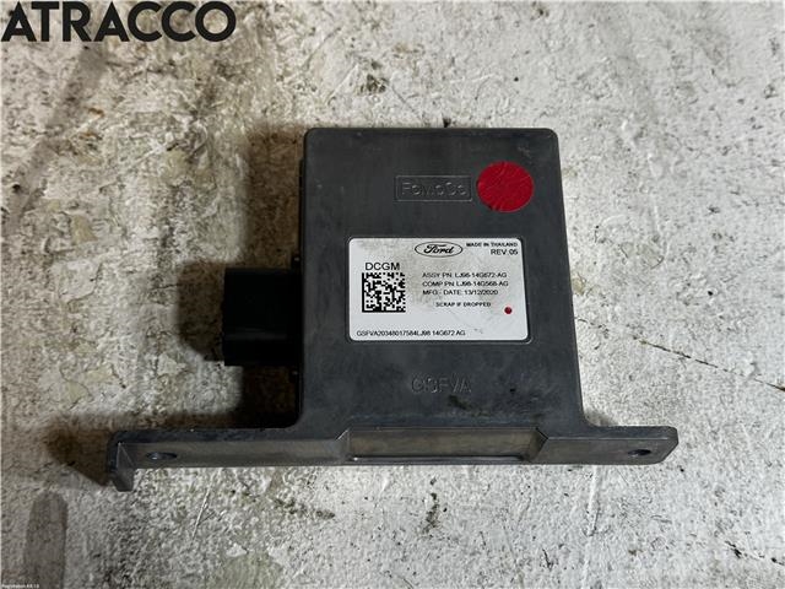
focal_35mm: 48
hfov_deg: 39.7
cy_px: 294
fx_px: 1089
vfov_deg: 30.3
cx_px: 392
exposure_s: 1/100
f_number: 1.78
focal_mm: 6.86
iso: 50
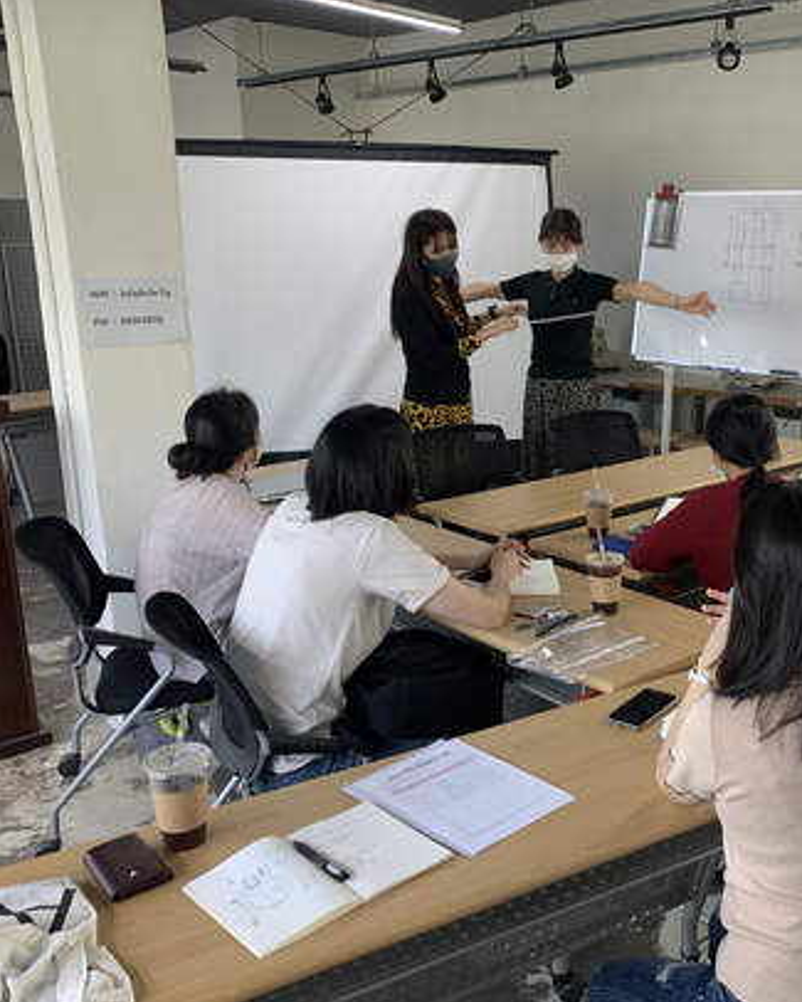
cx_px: 610
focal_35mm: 35
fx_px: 1038
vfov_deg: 51.5
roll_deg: +0.1
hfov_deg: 40.9
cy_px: 513
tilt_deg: -13.4
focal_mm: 4.25
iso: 80
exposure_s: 1/120
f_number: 1.8
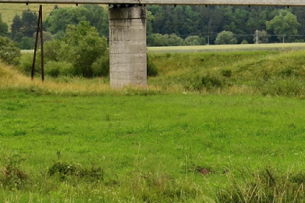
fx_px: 1210
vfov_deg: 9.4
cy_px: -40
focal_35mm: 143
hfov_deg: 14.3
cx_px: 187
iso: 200
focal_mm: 38
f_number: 8
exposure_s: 1/500
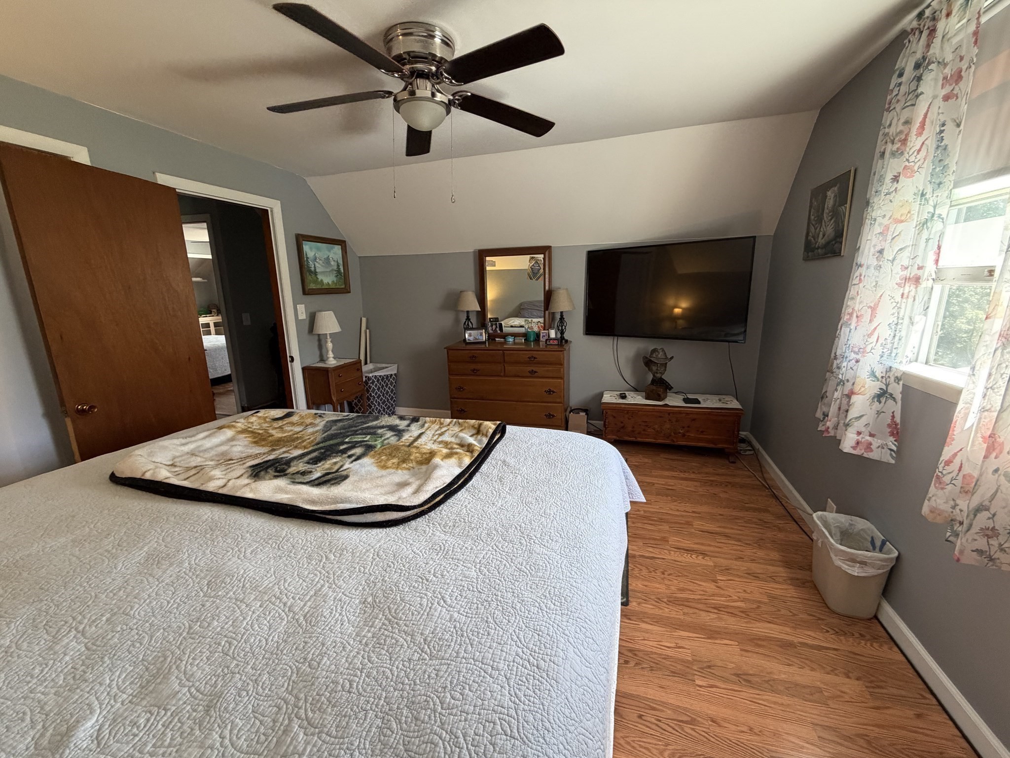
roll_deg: +1.1
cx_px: 505
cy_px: 379
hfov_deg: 102.1
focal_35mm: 14
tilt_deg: -12.6
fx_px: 408
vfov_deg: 85.7
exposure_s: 1/90
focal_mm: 2.22
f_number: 2.2
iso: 320
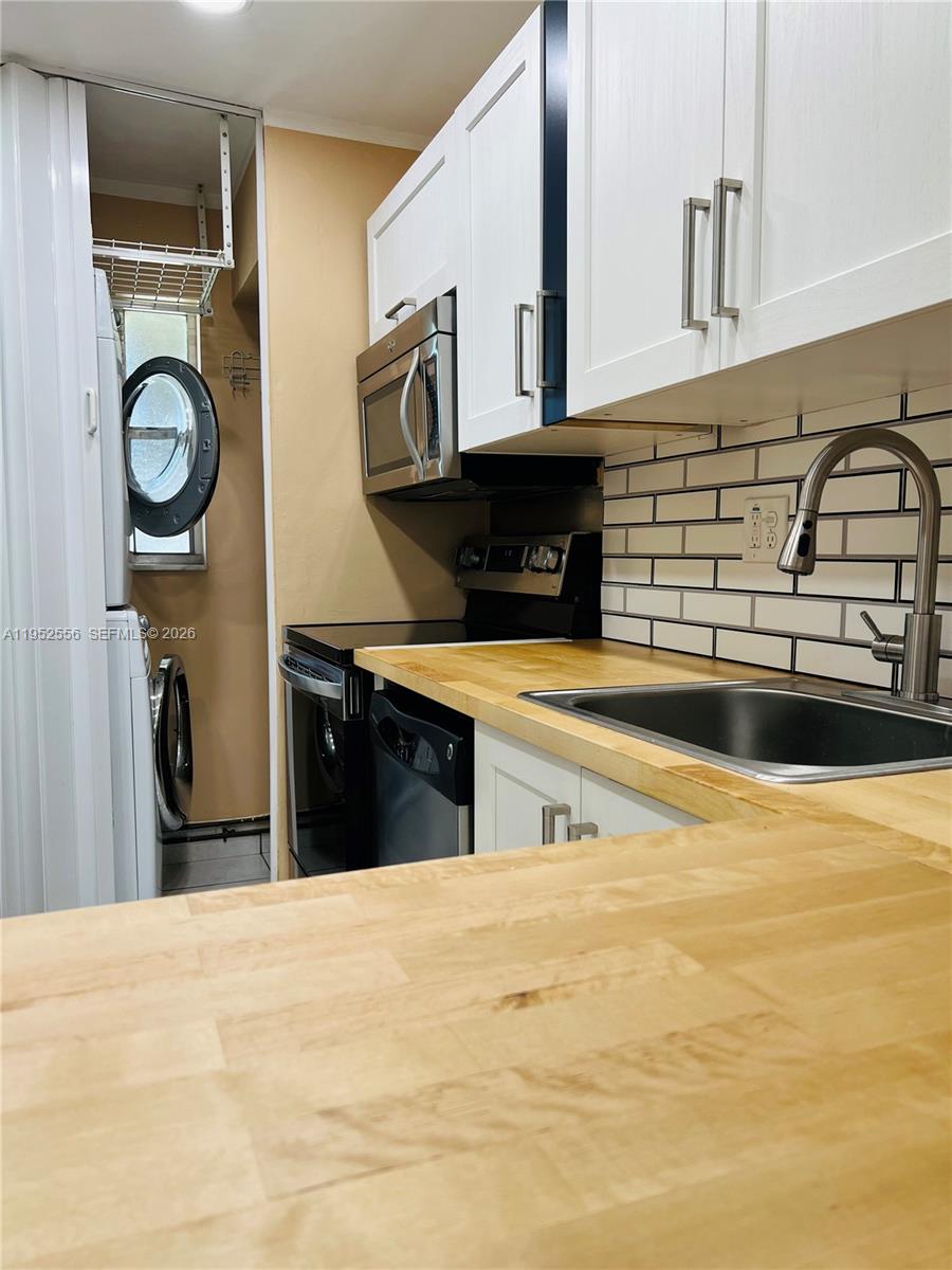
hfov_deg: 53.1
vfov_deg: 67.3
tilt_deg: -4.3
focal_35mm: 26
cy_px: 635
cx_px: 476
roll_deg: +0.6
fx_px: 953
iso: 50
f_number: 1.5
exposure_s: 1/120
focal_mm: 5.7
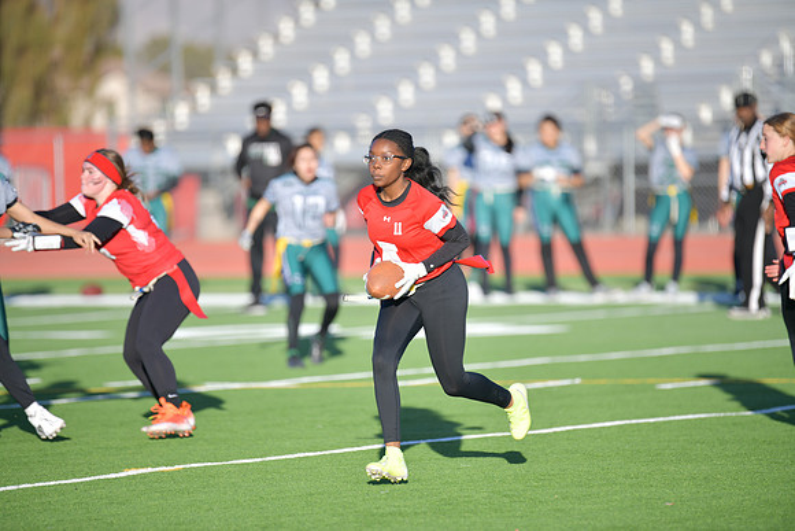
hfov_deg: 6.9
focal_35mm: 300
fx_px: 6626
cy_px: 266
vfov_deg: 4.6
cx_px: 398
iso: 64
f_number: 2.8
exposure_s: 1/800
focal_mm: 300
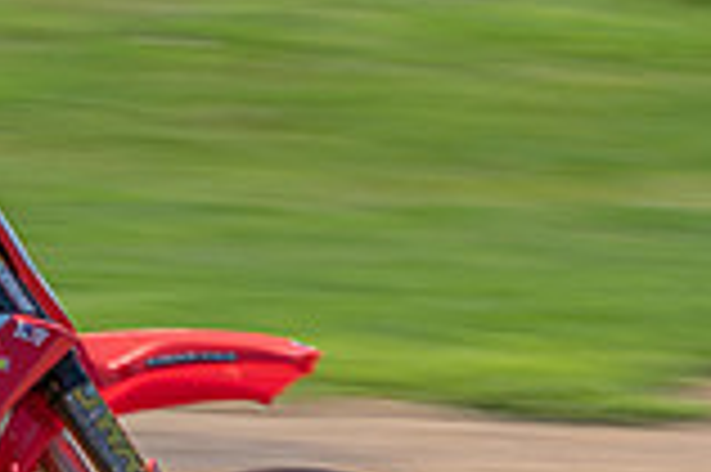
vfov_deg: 4.4
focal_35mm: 309
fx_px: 6096
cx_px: -369
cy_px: 523
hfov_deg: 6.6
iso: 100
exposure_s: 1/160
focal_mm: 70
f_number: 8
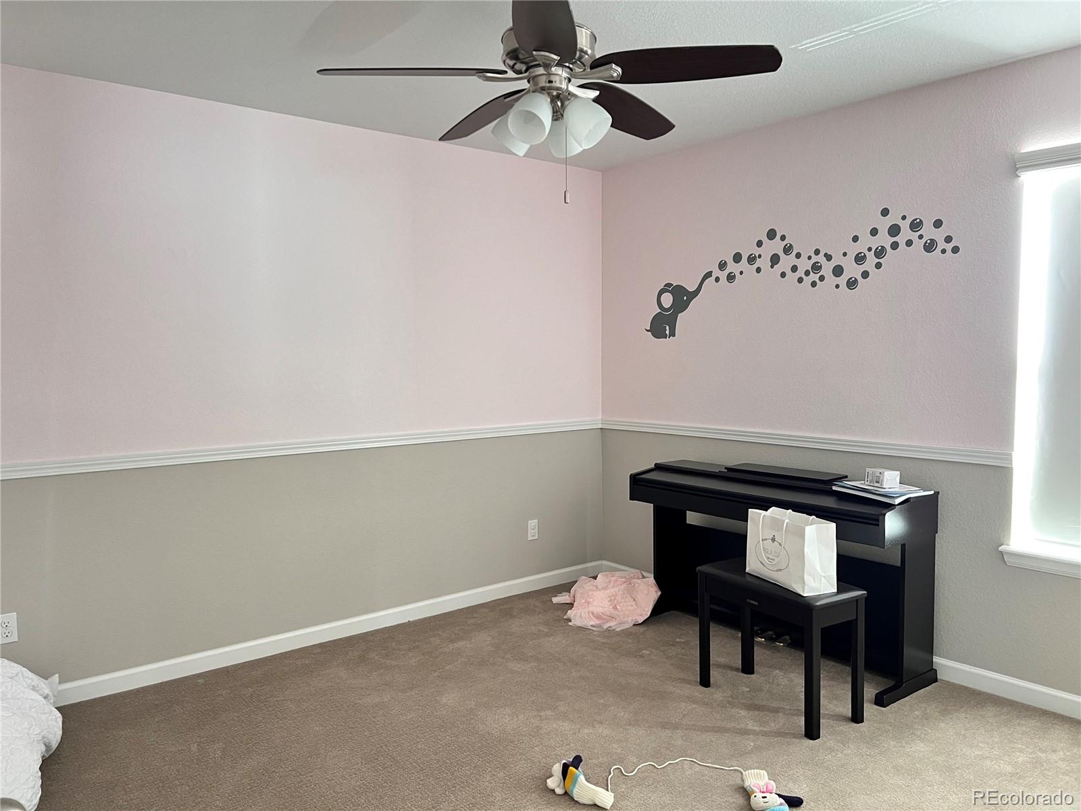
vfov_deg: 53.1
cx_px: 540
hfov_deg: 67.3
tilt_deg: -5.1
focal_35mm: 26
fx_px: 812
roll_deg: +0.0
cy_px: 406
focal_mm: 5.7
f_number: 1.5
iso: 500
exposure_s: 1/60
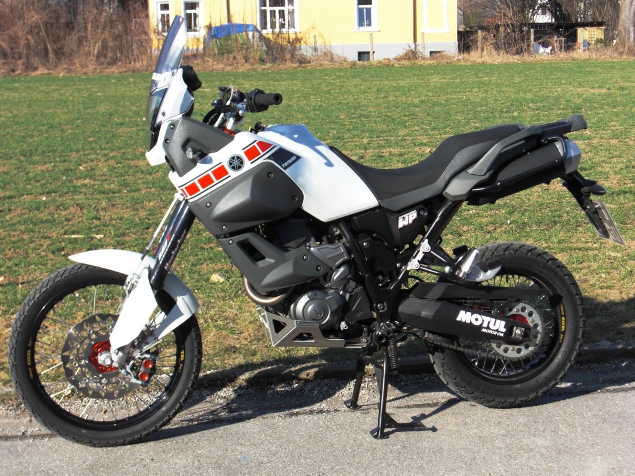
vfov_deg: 22.3
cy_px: 238
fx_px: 1211
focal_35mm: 66
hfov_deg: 29.4
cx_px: 318
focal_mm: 11.7
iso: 50
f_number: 4.1
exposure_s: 1/400
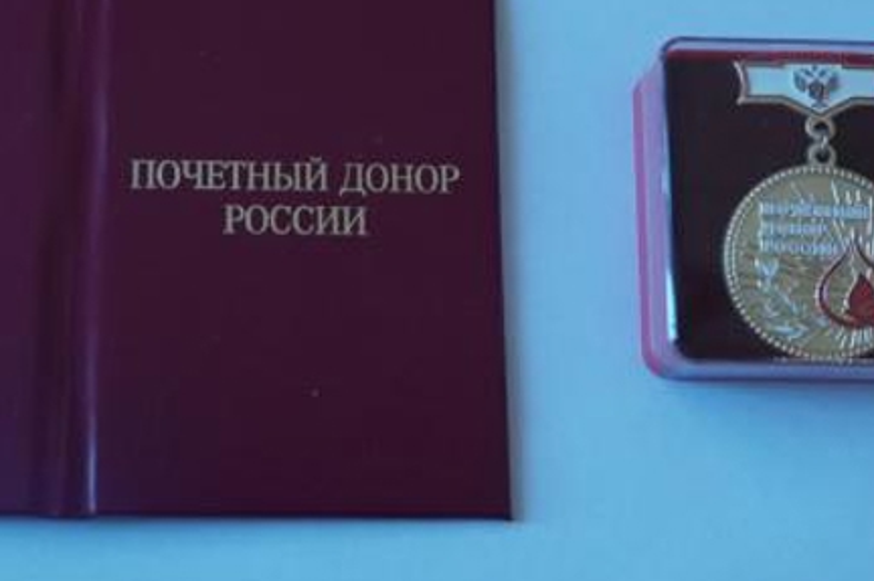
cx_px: 332
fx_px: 1140
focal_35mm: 47
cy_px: 192
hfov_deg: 41.7
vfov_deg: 28.4
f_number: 4
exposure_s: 1/160
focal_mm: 18
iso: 800
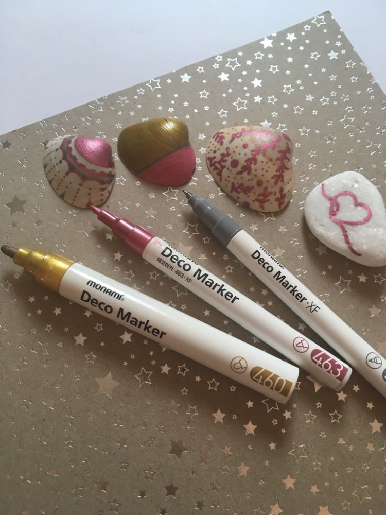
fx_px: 431
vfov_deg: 61.7
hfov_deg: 48.2
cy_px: 258
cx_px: 193
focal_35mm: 29
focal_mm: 4.15
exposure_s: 1/33
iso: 32
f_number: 2.2
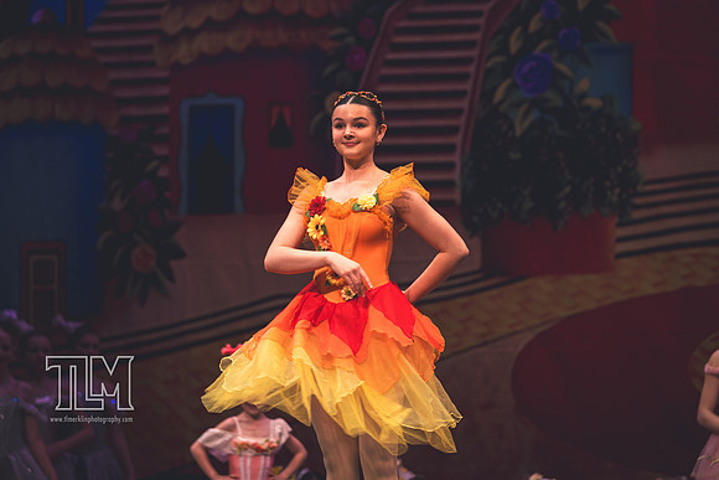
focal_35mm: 217
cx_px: 360
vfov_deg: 6.3
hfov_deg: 9.5
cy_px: 240
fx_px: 4337
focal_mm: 145
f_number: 2.8
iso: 450
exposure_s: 1/250
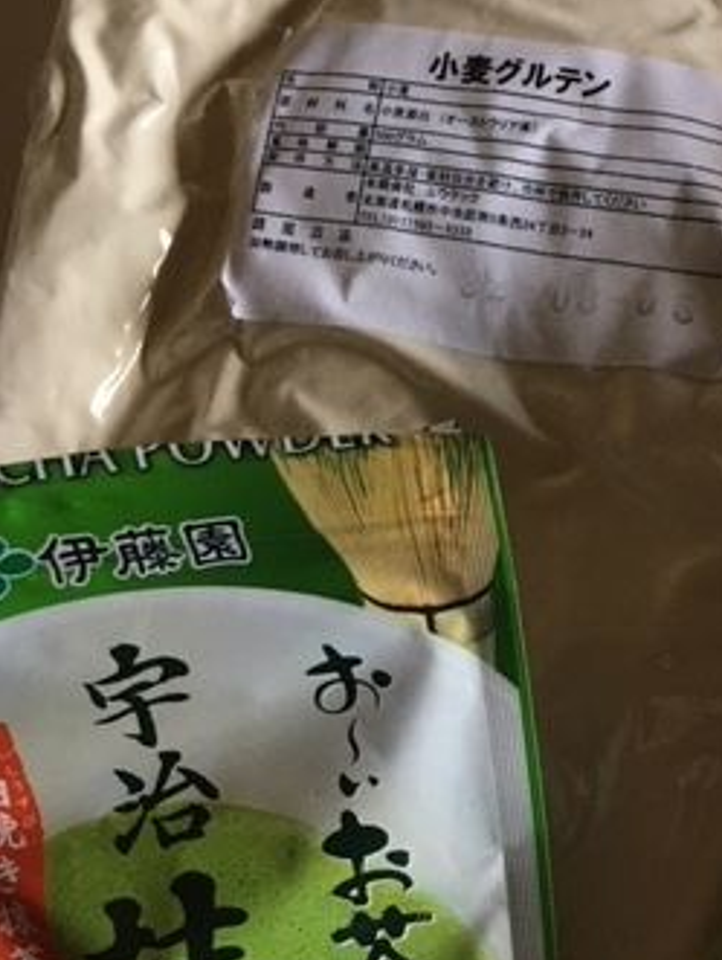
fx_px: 1554
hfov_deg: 25.4
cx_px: 647
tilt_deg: -80.1
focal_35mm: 56
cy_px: 580
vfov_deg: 34.2
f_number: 2.2
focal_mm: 4.15
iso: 40
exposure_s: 1/30
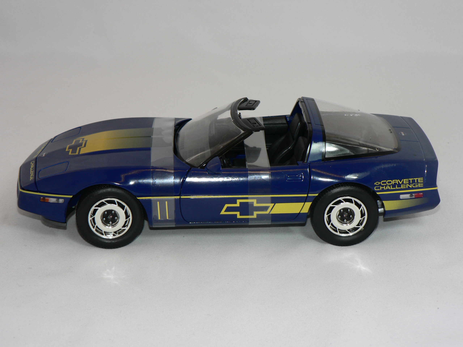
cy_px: 174
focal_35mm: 74
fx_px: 990
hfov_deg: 26.3
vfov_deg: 19.9
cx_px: 232
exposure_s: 1/60
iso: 80
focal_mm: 12.4
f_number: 3.2
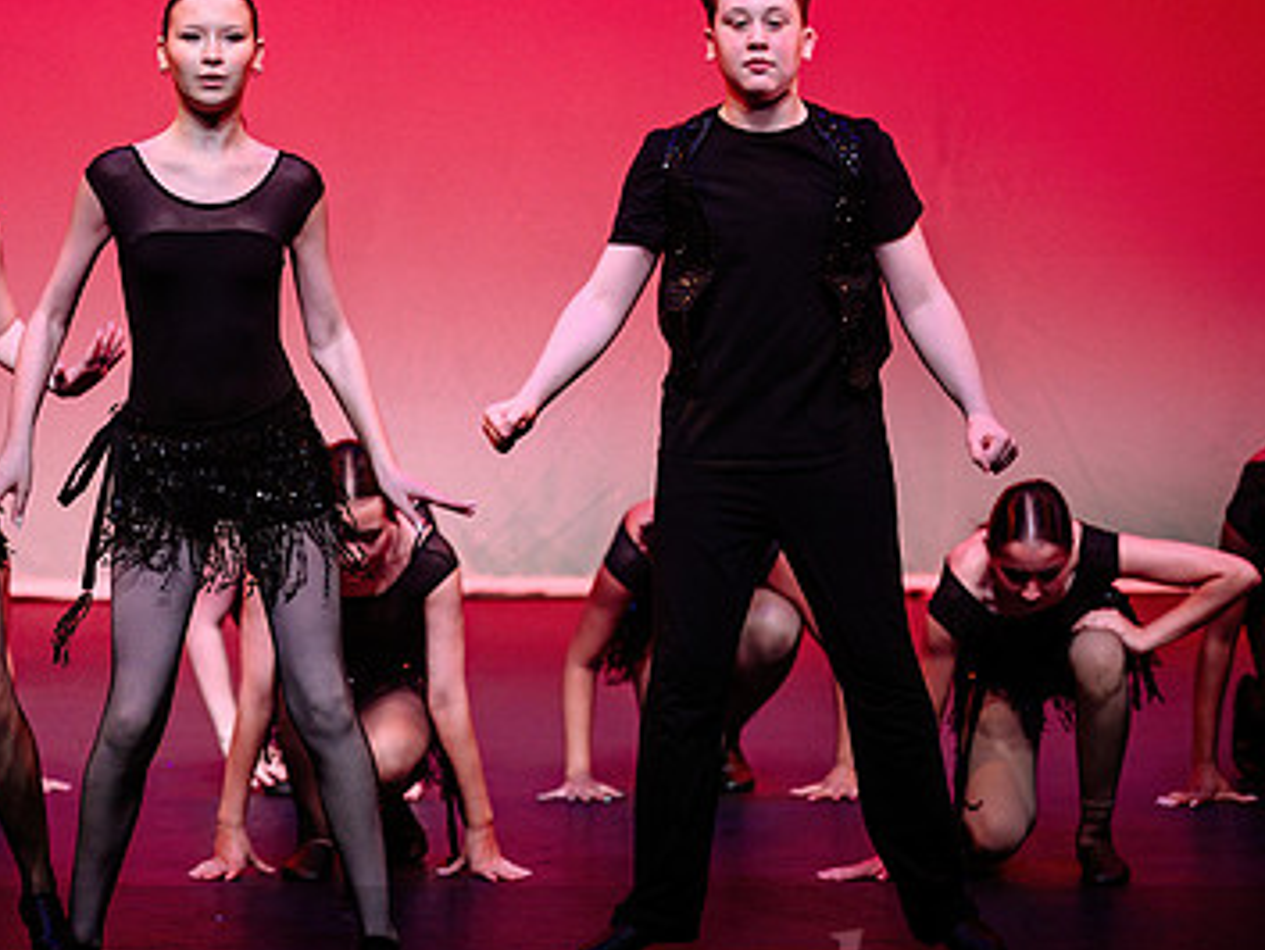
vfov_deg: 6.0
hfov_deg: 8.0
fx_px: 9032
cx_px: 274
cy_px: 404
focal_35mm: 247
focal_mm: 135
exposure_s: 1/800
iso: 1250
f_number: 2.8
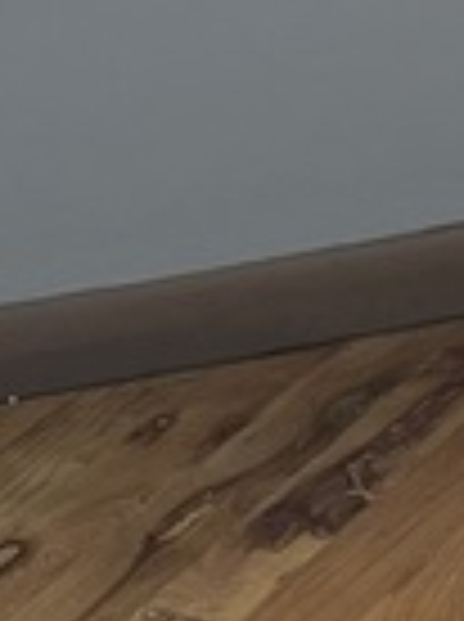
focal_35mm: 204
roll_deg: +1.6
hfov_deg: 6.9
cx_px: 1018
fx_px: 3657
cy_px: -360
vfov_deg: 9.4
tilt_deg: -14.3
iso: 64
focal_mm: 5.7
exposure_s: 1/60
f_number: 1.5
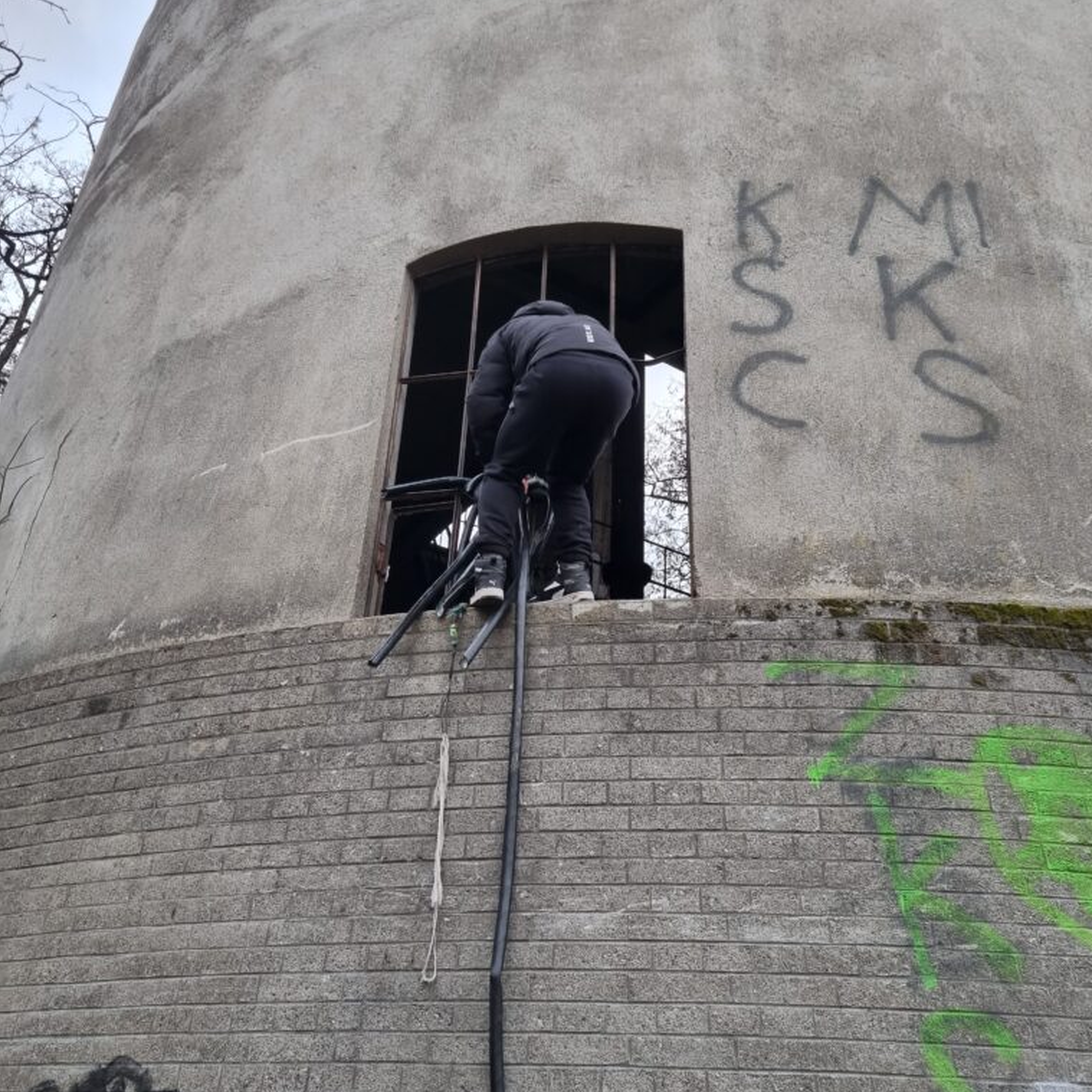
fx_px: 1106
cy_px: 568
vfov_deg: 52.5
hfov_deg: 52.5
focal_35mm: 31
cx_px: 551
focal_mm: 5.4
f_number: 1.8
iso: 50
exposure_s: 1/100
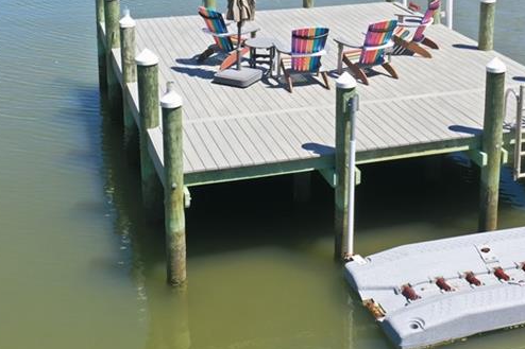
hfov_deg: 34.4
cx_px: 307
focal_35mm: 58
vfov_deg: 22.7
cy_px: 20
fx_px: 846
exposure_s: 1/400
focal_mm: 10.3
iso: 100
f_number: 5.6
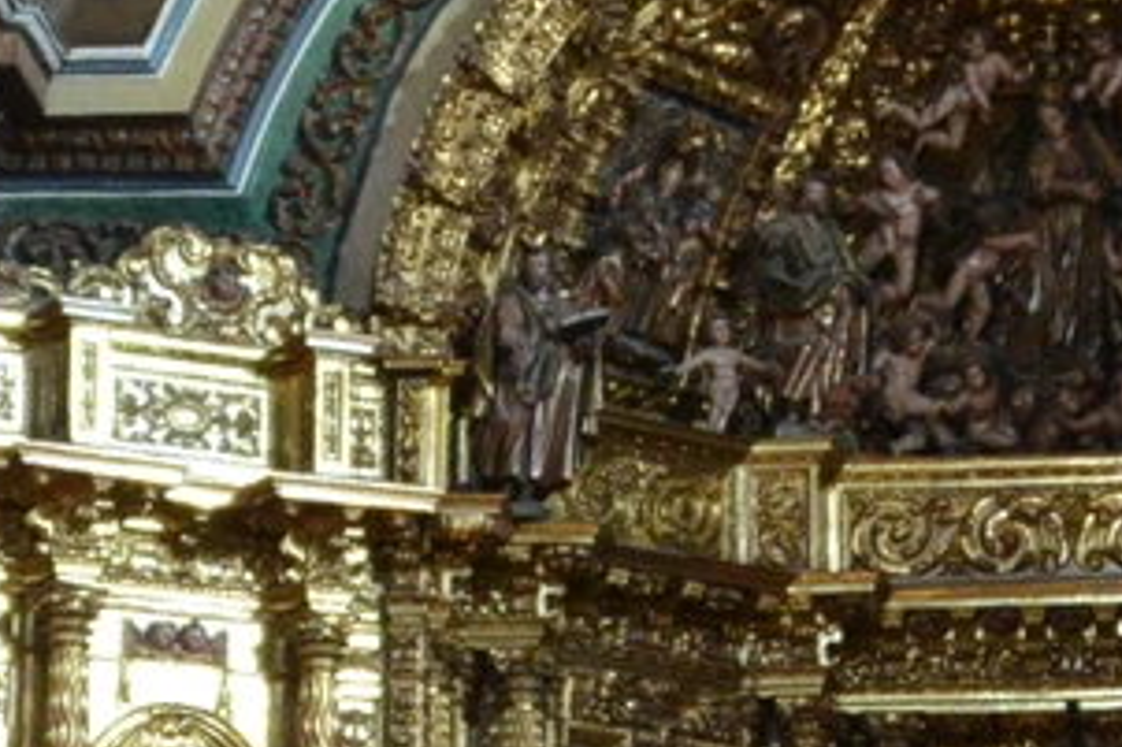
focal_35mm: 195
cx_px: 992
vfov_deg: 7.0
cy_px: 126
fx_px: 6074
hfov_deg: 10.5
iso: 2500
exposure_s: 1/30
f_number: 3.5
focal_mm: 28
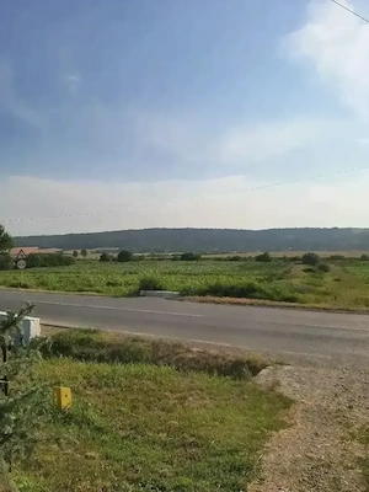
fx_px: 370
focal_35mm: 26
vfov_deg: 67.3
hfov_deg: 53.1
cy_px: 246
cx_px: 184
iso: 50
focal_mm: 4.32
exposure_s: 1/10000
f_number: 1.7
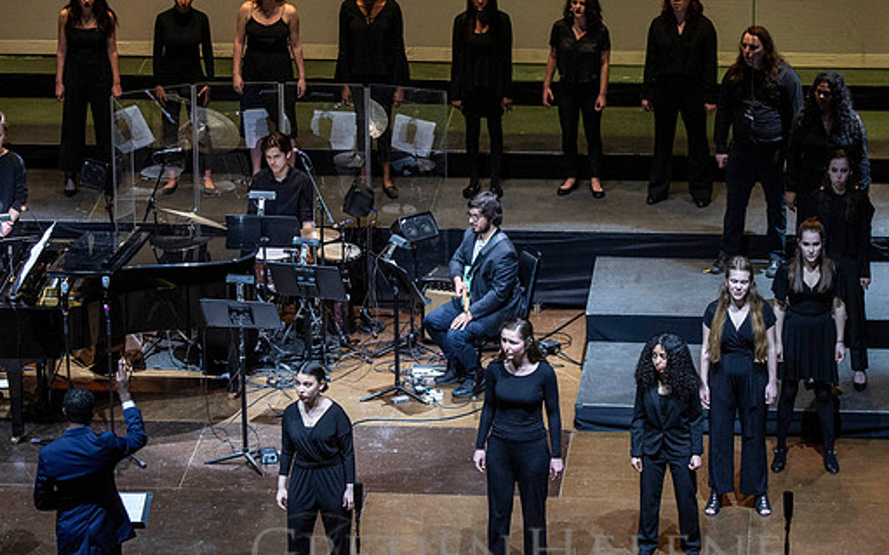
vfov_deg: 7.7
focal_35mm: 170
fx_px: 4117
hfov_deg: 12.3
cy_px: 377
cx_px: 501
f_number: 9
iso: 2000
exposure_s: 1/200
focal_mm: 80
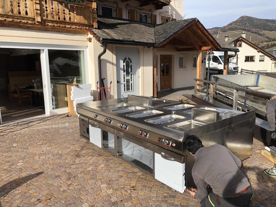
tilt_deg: -9.6
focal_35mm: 28
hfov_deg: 63.4
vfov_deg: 49.7
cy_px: 104
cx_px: 138
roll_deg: +0.8
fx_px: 223
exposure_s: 1/1919
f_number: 1.8
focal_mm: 3.99
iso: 20
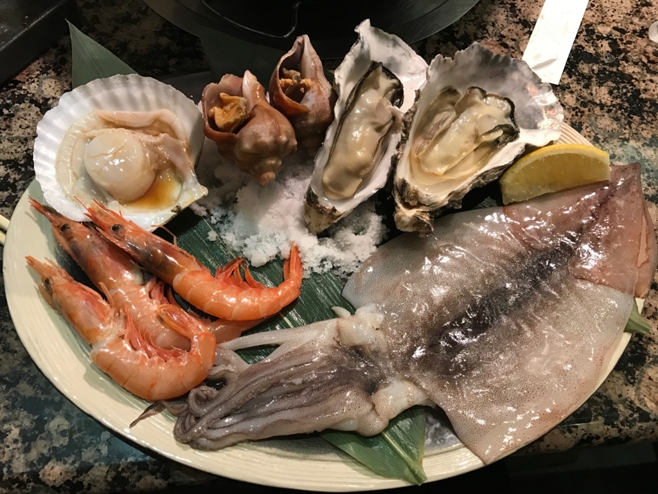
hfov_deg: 63.4
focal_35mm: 28
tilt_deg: -62.1
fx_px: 532
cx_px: 329
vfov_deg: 49.7
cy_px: 247
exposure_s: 1/20
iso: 40
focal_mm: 3.99
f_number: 1.8
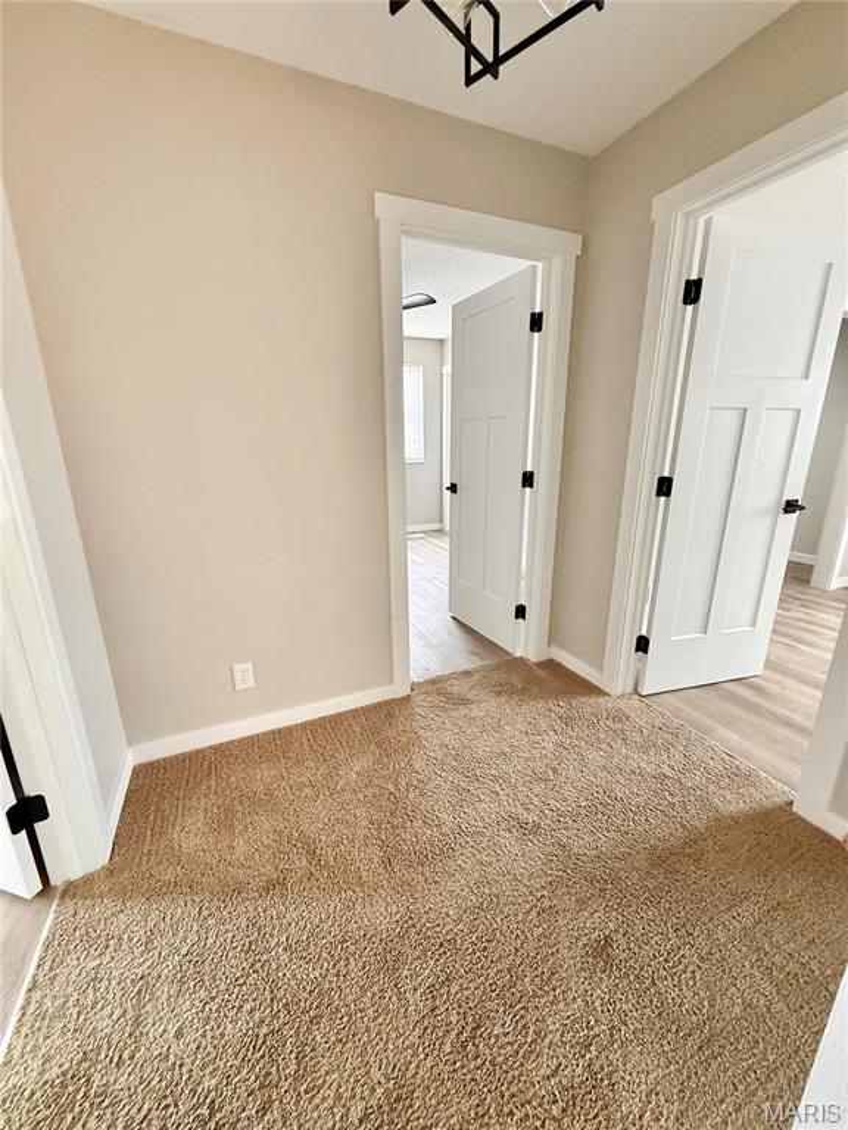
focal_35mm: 14
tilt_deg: -15.4
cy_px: 565
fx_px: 457
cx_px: 424
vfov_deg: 102.1
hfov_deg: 85.7
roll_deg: +0.0
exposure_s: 1/60
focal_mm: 2.22
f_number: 2.2
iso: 400
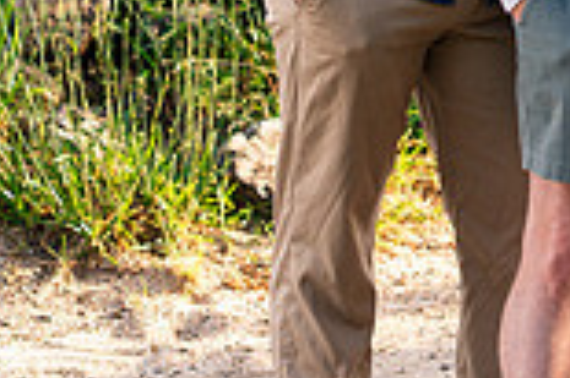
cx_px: 883
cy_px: -152
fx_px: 5045
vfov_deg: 4.3
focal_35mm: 319
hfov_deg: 6.4
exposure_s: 1/500
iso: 800
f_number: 4.5
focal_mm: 85
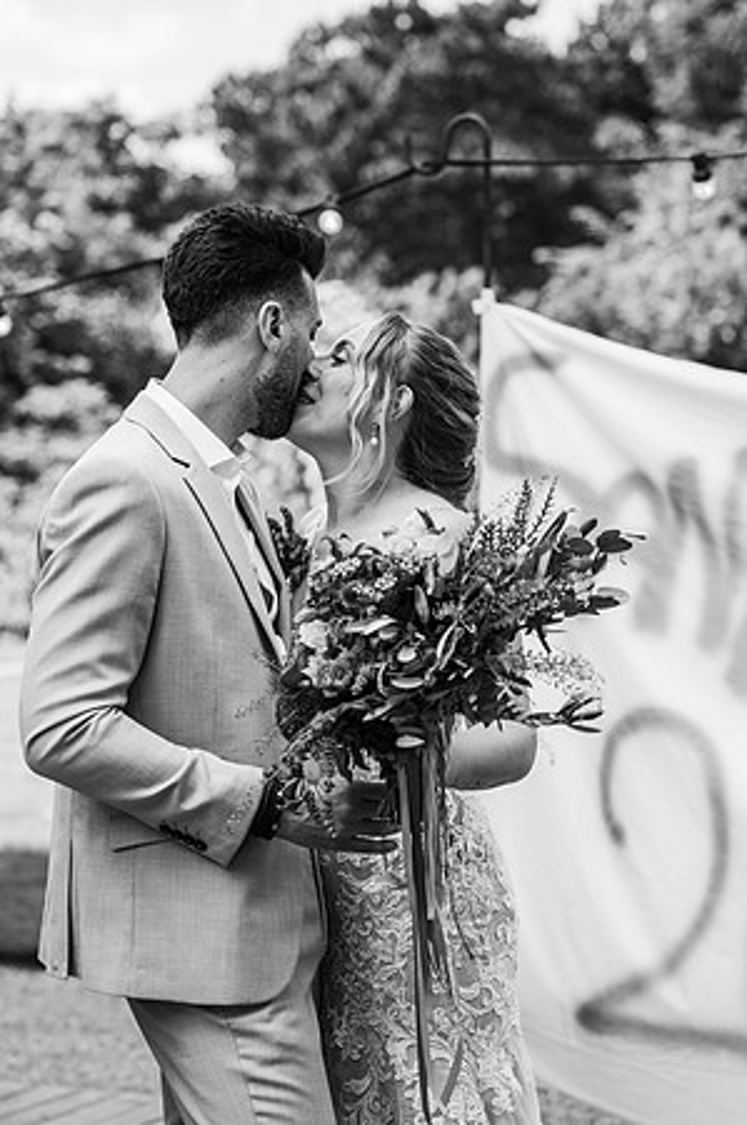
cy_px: 562
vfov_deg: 23.9
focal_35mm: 85
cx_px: 374
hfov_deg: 16.0
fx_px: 2652
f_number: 4
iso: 100
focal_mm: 85
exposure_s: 1/500
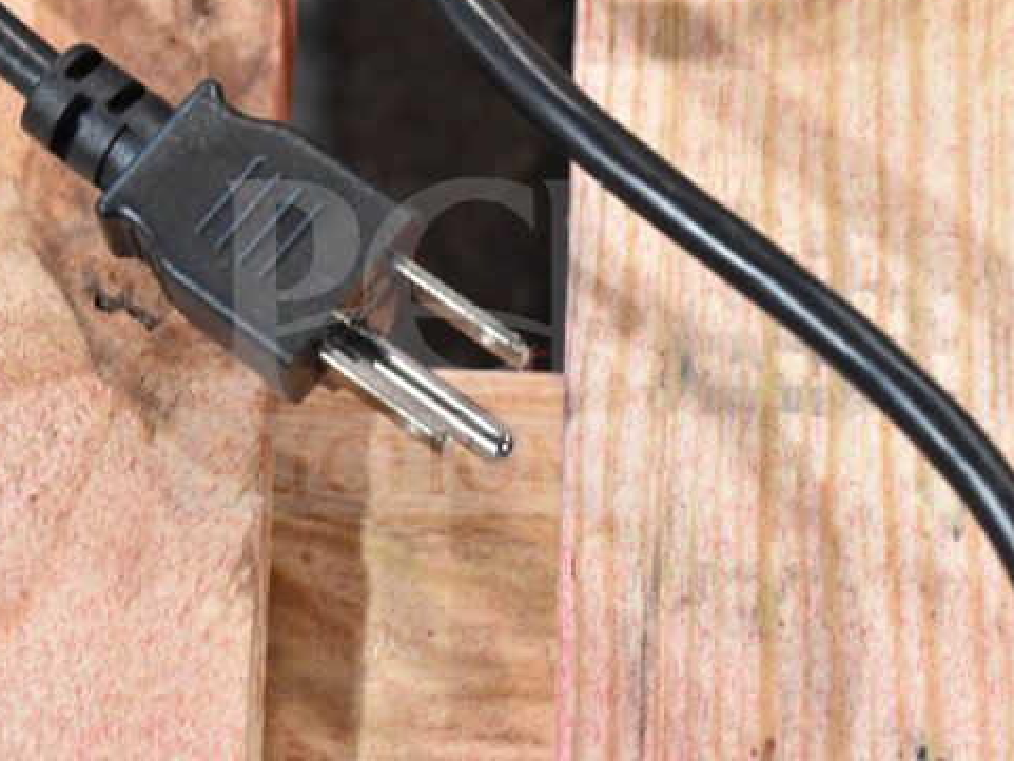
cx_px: 413
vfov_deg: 14.7
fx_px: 2948
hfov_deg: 19.5
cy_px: 347
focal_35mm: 101
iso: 6400
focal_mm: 55
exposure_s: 1/250
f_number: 8
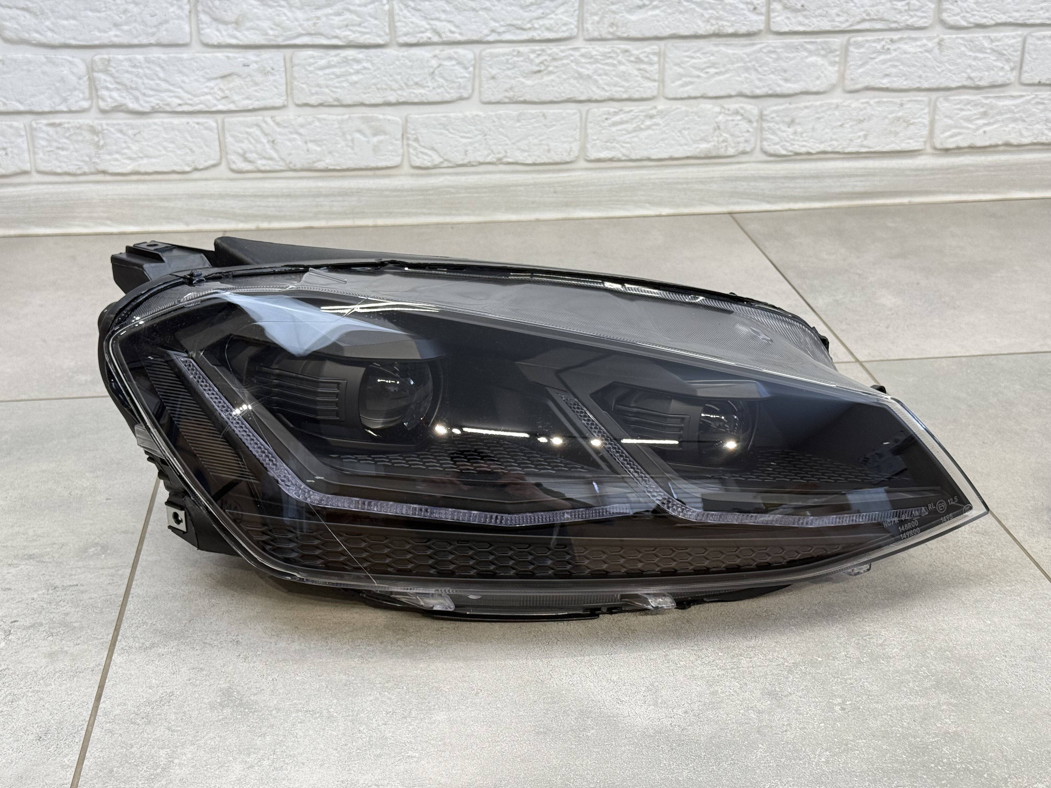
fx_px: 1457
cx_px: 526
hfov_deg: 39.7
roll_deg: +0.2
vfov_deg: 30.3
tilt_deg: -23.0
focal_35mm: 48
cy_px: 394
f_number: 1.78
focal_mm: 6.76
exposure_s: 1/150
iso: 160
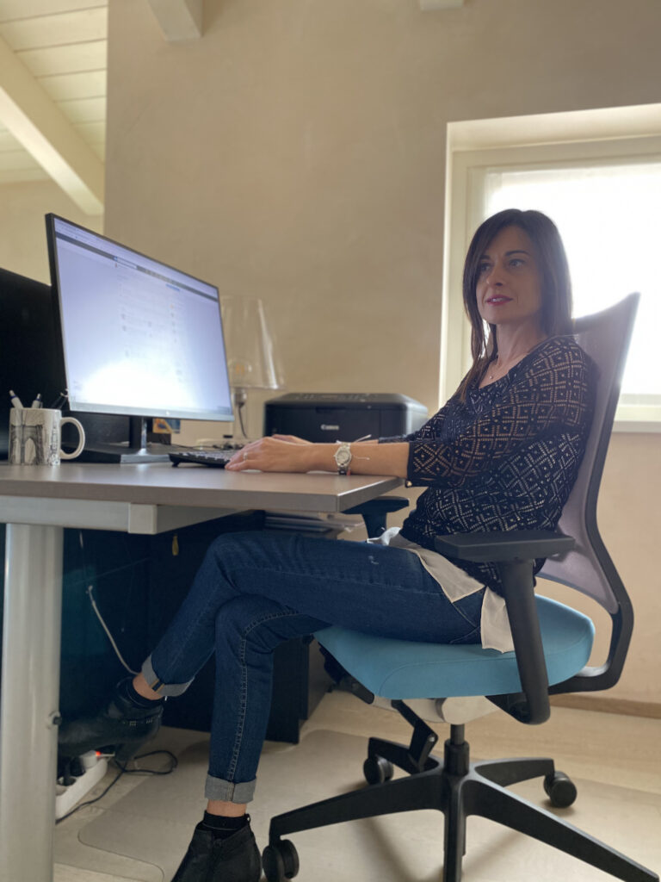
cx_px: 330
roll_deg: -1.0
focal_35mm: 26
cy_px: 441
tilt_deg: +0.0
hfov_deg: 53.1
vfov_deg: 67.3
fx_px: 662
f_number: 1.8
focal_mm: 4.25
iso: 250
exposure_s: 1/60
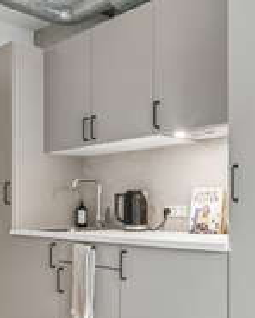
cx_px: 126
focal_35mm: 47
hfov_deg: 32.1
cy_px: 213
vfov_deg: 39.1
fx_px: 443
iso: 200
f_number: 8
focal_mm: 22
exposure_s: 1/4
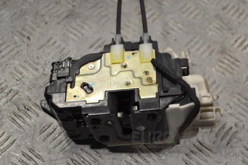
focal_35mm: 66
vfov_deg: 20.6
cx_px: 124
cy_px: 82
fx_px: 455
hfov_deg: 30.5
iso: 125
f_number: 5.3
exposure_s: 1/30
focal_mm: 44
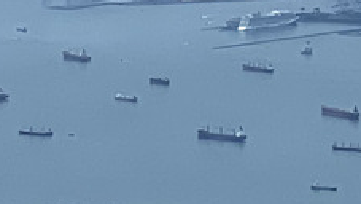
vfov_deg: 2.0
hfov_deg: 3.7
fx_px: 5651
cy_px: 669
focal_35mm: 590
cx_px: 372
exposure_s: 1/943
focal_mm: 9
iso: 32
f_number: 2.8
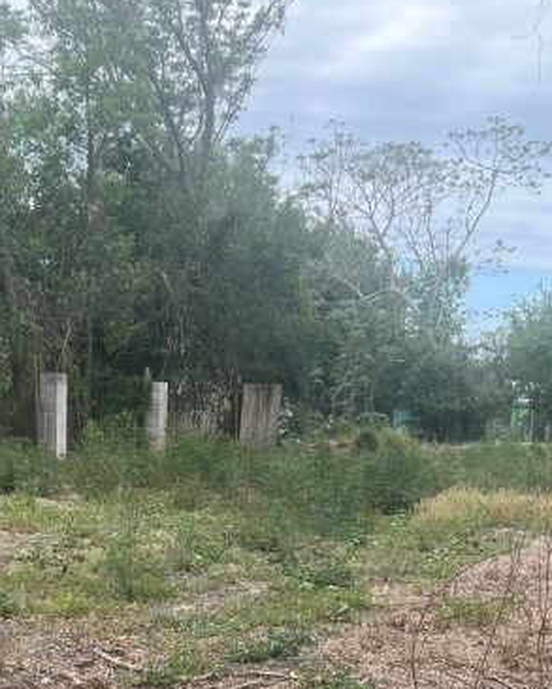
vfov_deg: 25.7
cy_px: 653
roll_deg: -1.6
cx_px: 179
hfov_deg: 21.5
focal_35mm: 71
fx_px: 1449
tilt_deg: -10.9
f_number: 1.5
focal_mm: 5.7
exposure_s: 1/1058
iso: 50
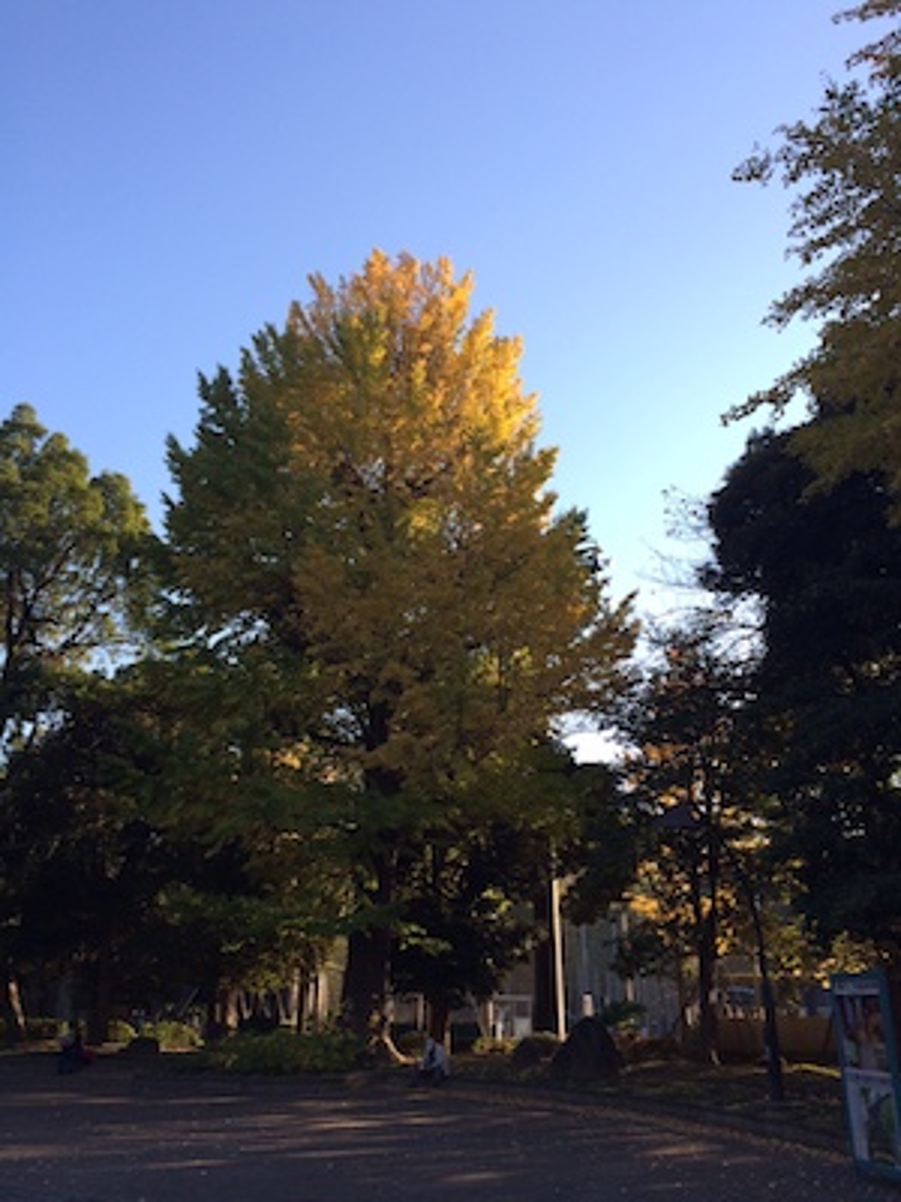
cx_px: 450
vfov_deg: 60.0
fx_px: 1041
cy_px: 601
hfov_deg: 46.8
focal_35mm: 30
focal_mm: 4.12
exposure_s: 1/604
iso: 32
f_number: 2.2
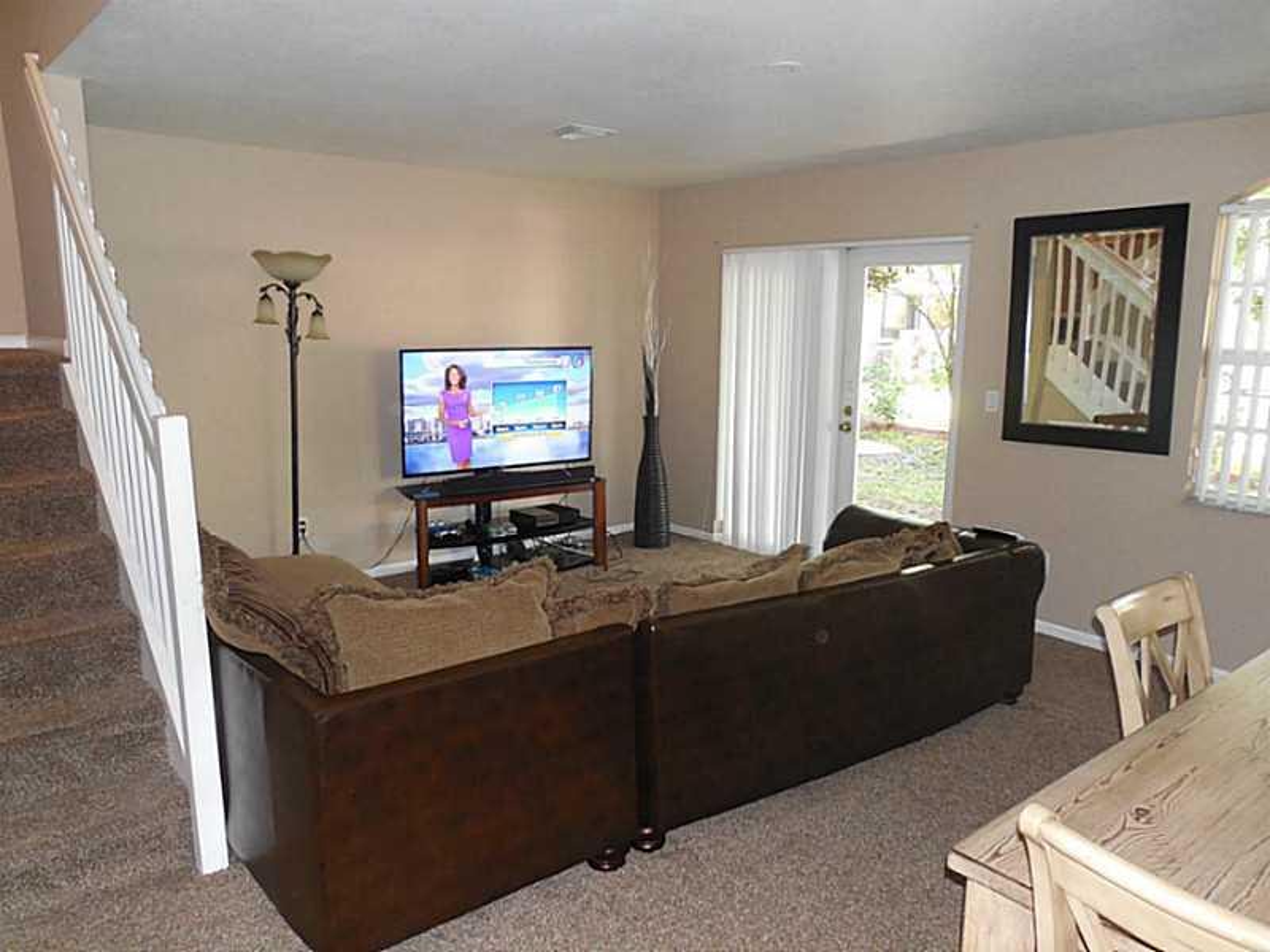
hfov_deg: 69.4
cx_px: 635
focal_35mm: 25
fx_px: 917
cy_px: 476
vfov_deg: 54.9
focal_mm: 4.5
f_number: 3.3
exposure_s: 1/25
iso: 500
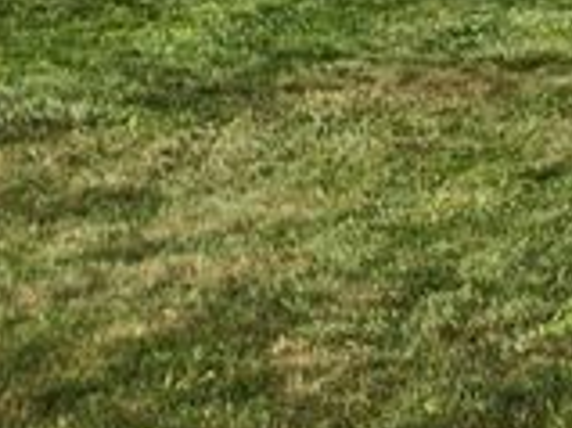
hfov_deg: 10.7
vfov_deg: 9.5
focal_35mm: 148
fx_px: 2444
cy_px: -367
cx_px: 1522
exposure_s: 1/2043
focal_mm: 5.4
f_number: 1.8
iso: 20
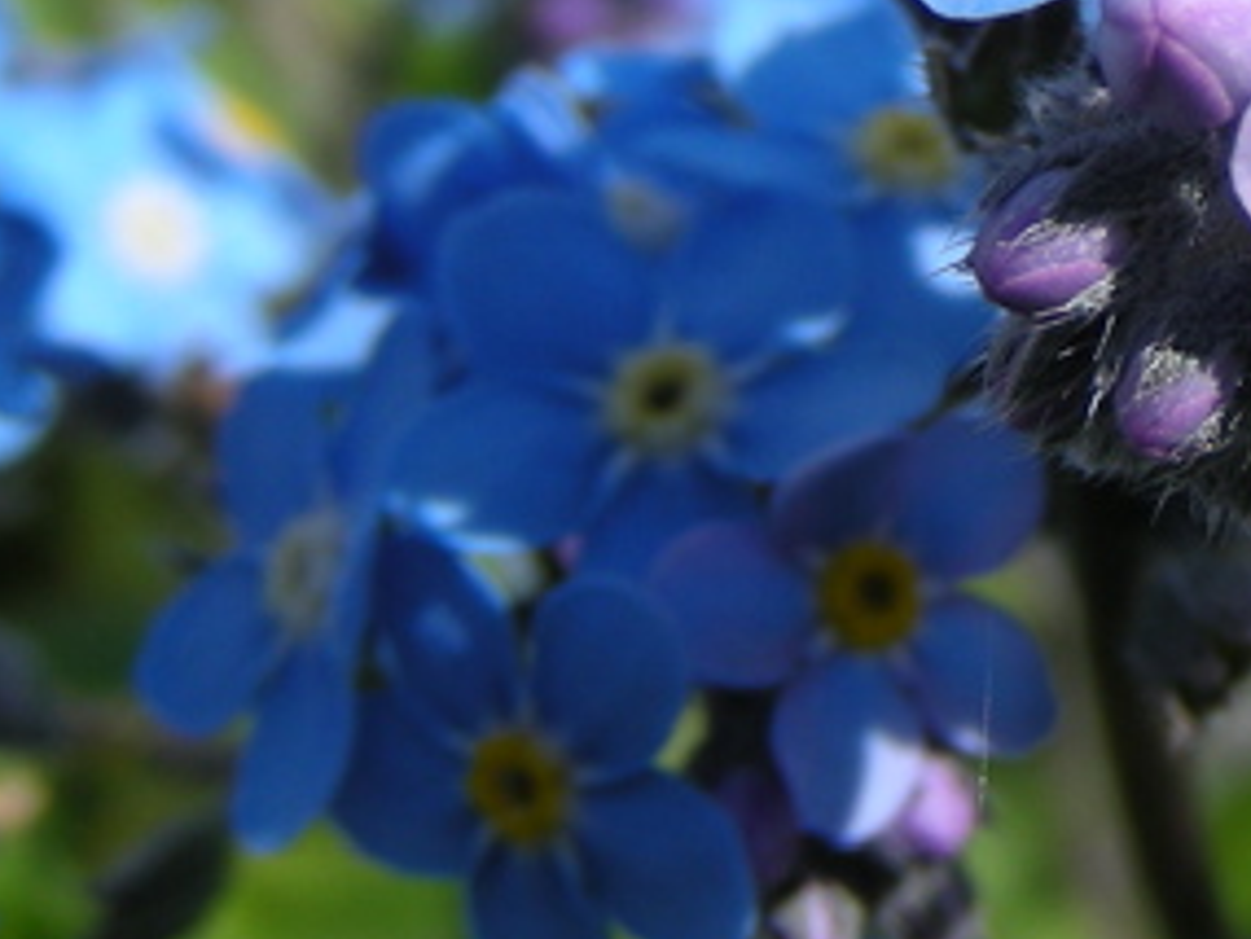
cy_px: -35
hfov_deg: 17.0
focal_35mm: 112
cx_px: 1405
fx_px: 4049
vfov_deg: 13.0
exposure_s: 1/500
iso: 50
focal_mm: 6.3
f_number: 4
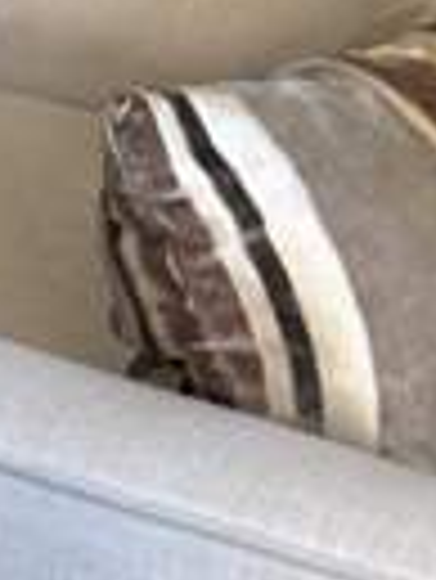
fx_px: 2163
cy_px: -171
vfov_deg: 14.6
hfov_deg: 10.2
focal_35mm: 129
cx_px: -562
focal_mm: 5.96
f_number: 1.6
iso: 64
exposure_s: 1/60
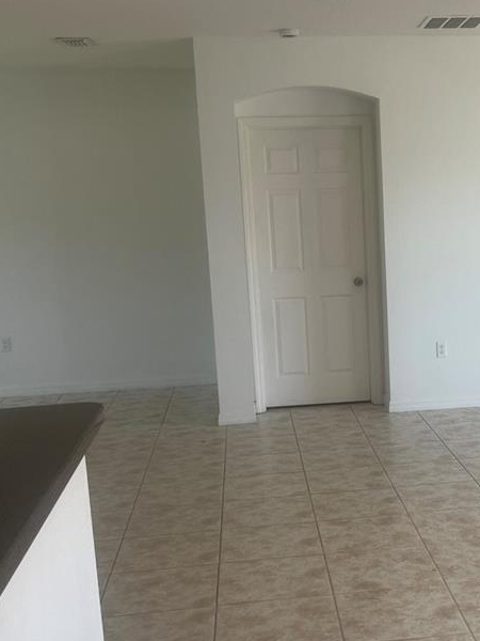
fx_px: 961
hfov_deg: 27.3
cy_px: 361
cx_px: 409
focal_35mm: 52
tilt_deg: -8.5
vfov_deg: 36.8
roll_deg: +1.8
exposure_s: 1/121
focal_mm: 5.1
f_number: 1.6
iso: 40
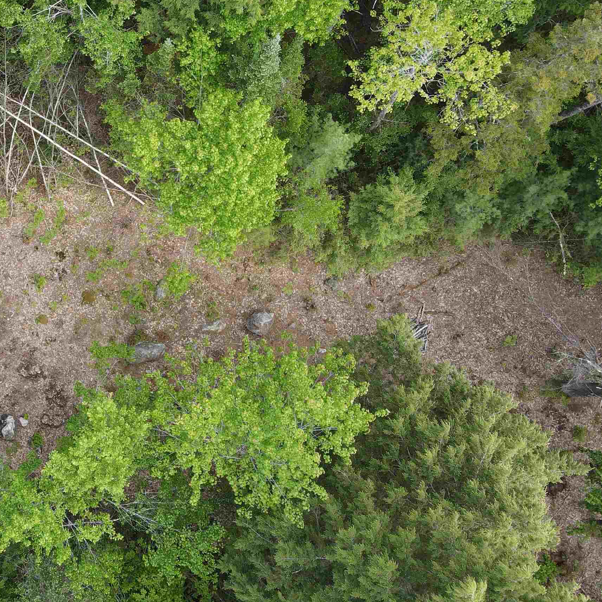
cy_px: 245
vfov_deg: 43.7
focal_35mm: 38
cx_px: 90
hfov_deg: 41.3
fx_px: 748
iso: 100
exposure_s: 1/80
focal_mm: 4.5
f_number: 2.8
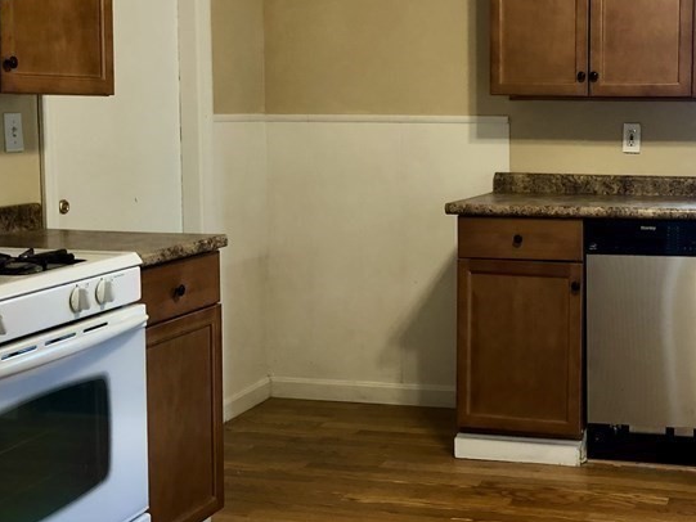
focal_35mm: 53
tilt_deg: -6.1
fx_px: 1066
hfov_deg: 34.8
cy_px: 216
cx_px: 574
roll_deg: +0.4
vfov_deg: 27.5
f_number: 1.8
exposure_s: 1/15
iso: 64
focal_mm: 4
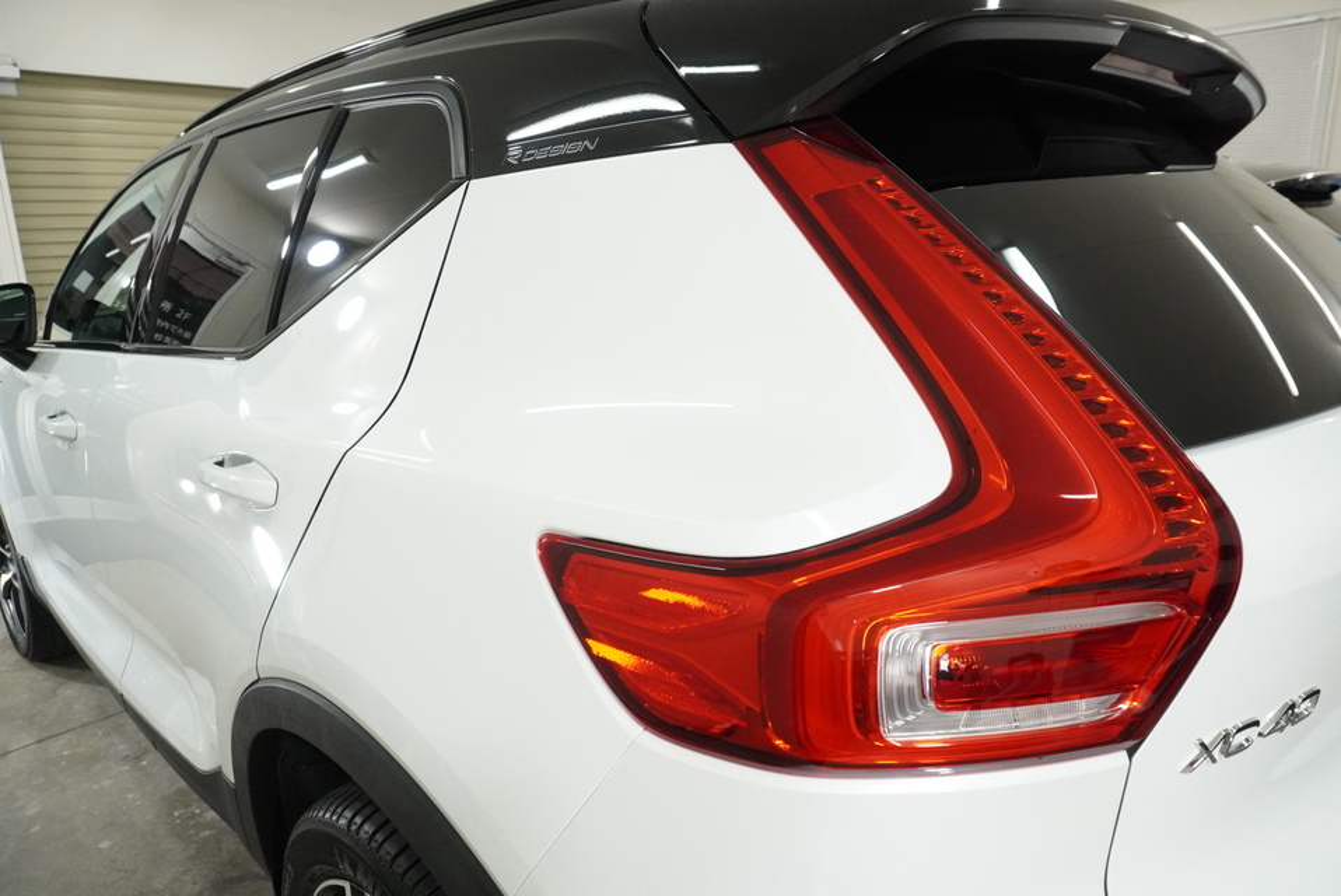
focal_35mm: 24
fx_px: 895
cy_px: 448
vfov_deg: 53.2
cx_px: 670
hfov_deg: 73.7
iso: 3200
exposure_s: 1/500
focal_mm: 16
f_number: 5.6
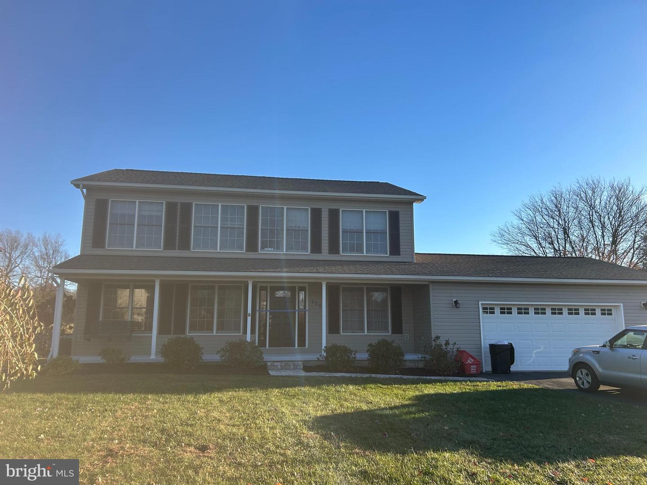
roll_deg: +0.0
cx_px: 324
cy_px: 242
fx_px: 486
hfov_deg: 67.3
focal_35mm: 26
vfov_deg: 53.1
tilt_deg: +9.0
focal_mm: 5.7
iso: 50
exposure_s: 1/1869
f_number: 1.5
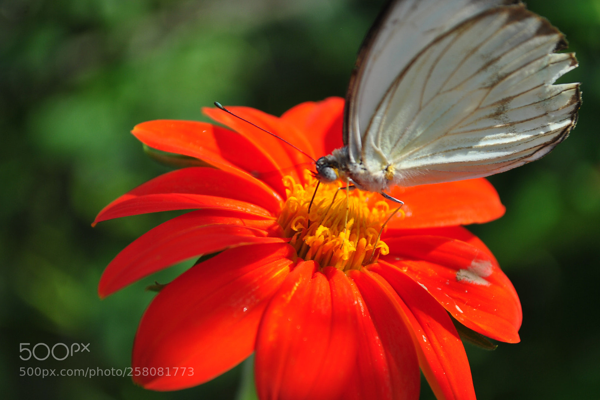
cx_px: 299
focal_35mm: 84
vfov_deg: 16.4
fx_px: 1392
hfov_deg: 24.3
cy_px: 198
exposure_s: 1/100
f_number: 5.6
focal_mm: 55
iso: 100
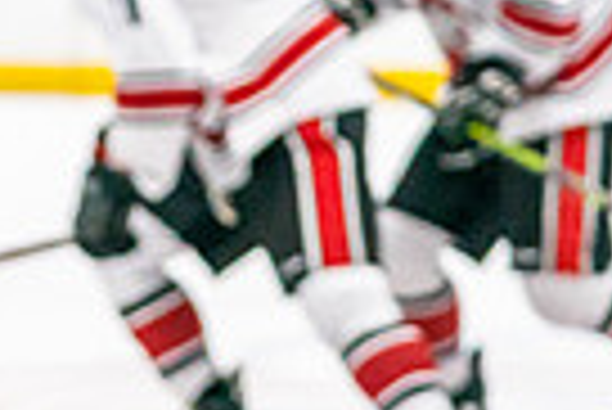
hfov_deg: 5.2
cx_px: -443
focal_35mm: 394
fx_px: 6705
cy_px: 569
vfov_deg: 3.5
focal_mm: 88
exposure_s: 1/1250
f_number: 2.8
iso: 3200
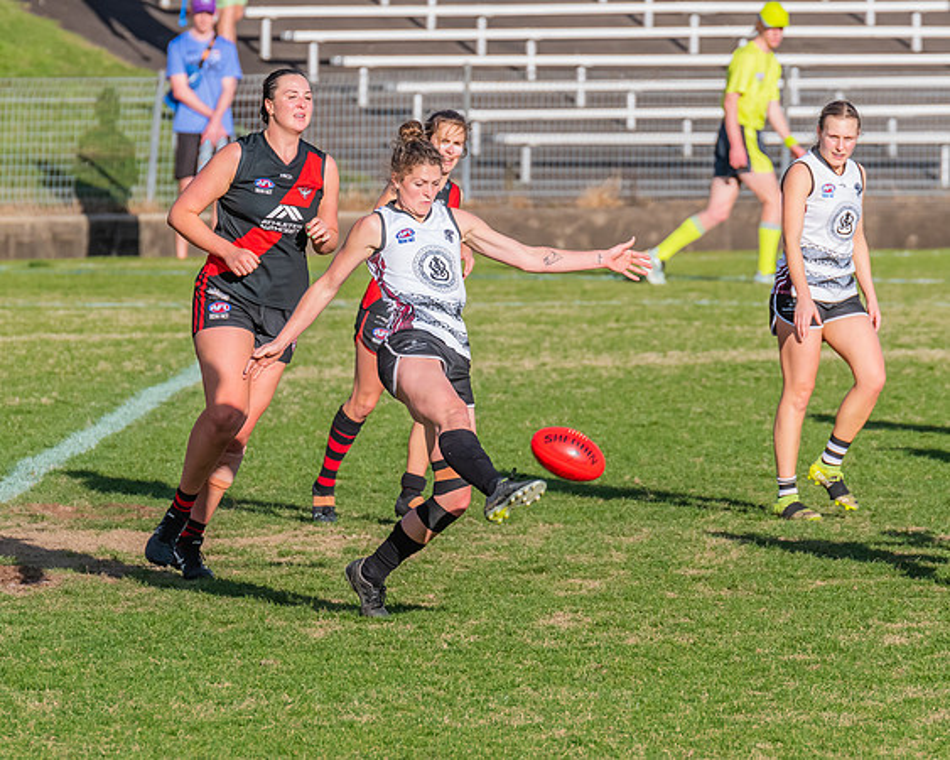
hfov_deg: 2.9
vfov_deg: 2.3
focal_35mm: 674
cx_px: 447
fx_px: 18938
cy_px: 424
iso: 800
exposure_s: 1/1250
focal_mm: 420
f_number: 9
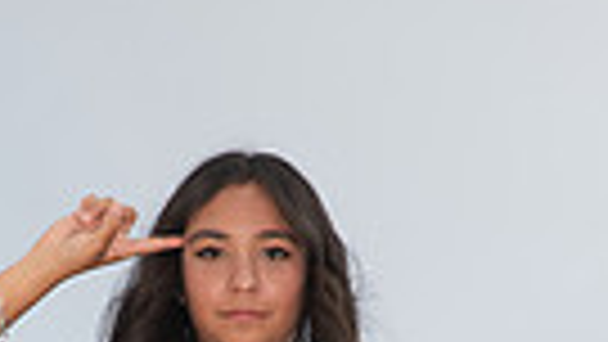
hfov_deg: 8.8
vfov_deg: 4.8
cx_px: 266
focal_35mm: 245
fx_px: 3951
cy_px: 873
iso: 250
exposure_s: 1/320
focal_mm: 70
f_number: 7.1
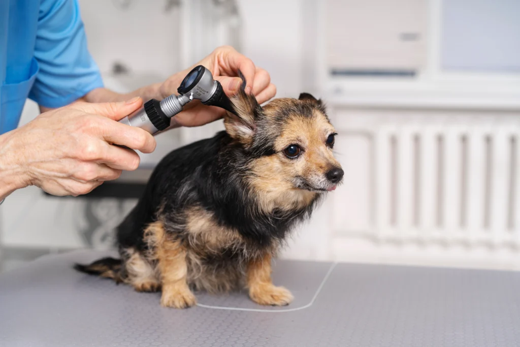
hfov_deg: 36.2
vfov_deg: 24.6
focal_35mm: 55
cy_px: 174
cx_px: 260
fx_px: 795
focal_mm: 55
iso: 80
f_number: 4.5
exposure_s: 1/160
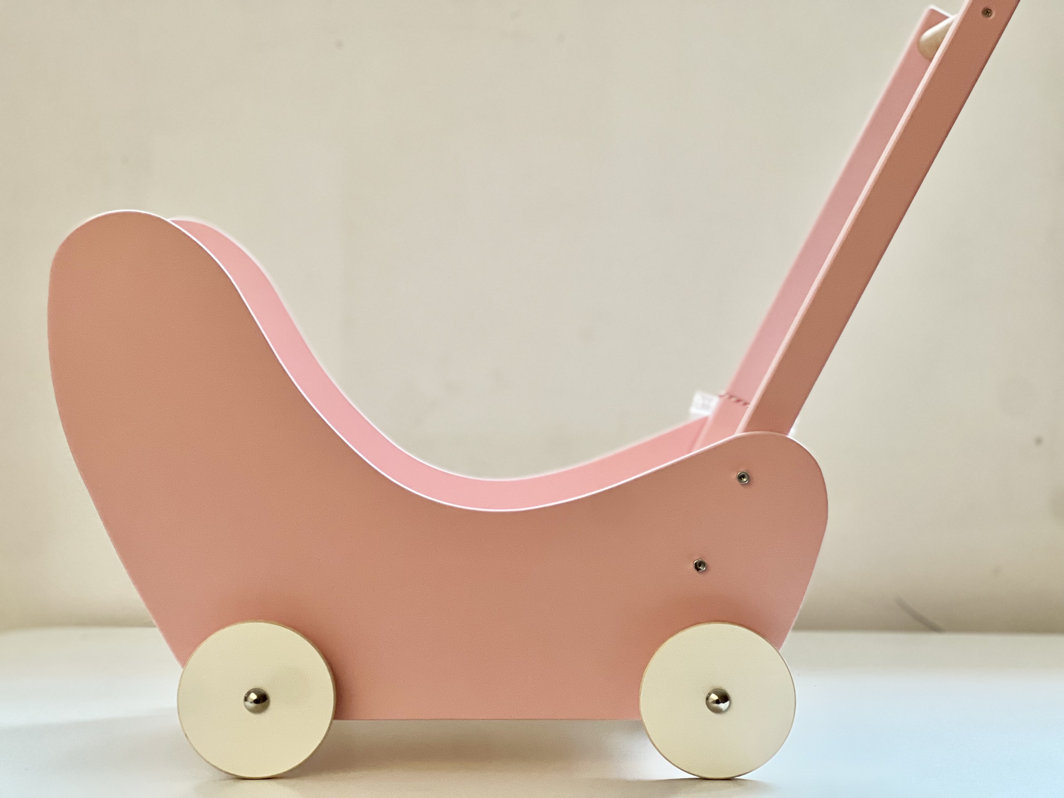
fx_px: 2367
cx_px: 532
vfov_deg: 19.1
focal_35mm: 77
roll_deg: -0.3
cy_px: 399
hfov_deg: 25.3
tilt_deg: -1.6
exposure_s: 1/20
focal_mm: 9
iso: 320
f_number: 2.8
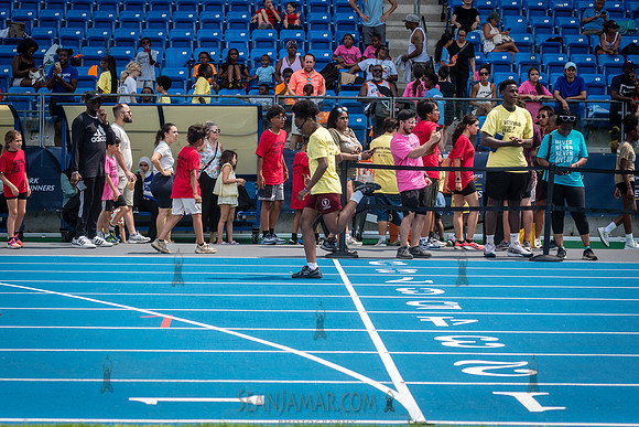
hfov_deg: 21.6
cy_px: 214
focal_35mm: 94
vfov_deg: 14.5
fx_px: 1675
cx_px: 320
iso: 160
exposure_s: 1/1000
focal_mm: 80
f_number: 5
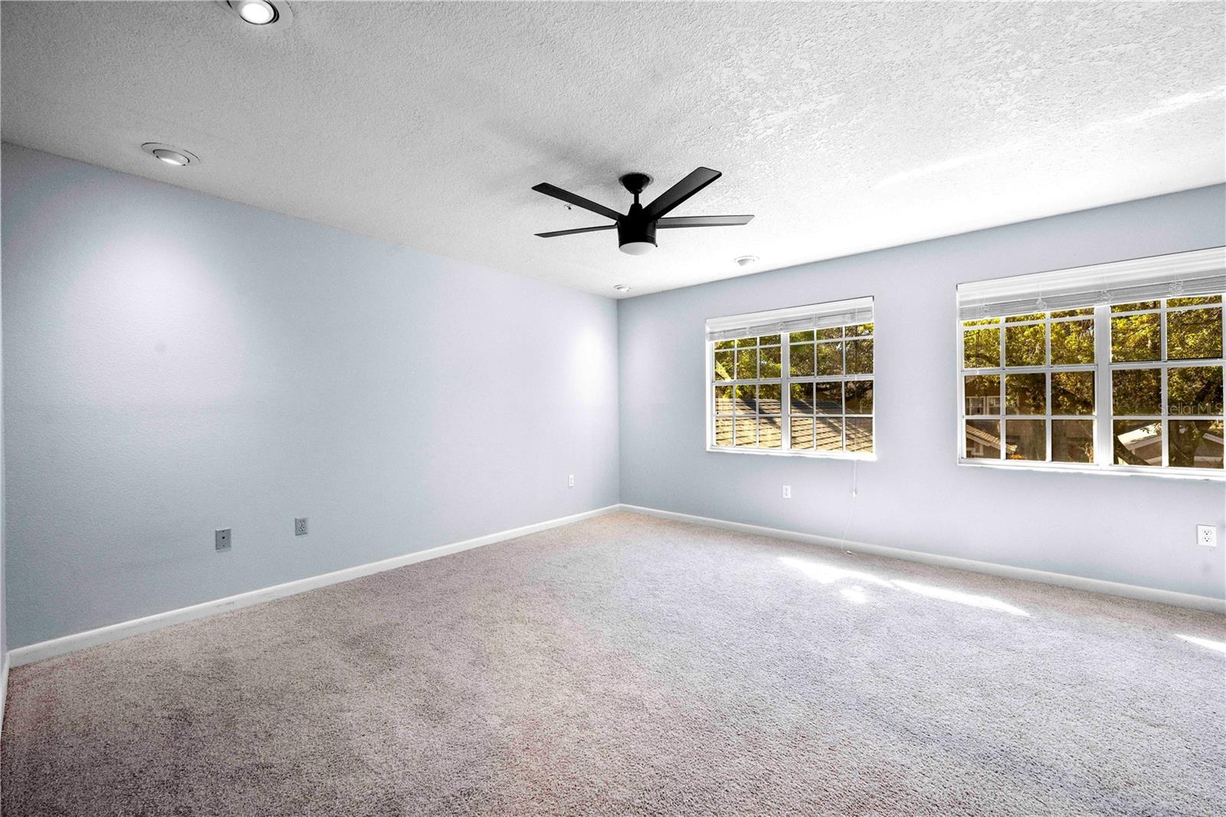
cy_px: 408
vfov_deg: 81.2
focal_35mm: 14
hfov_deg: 104.3
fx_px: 477
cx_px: 613
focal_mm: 14
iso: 400
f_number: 8
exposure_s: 1/100
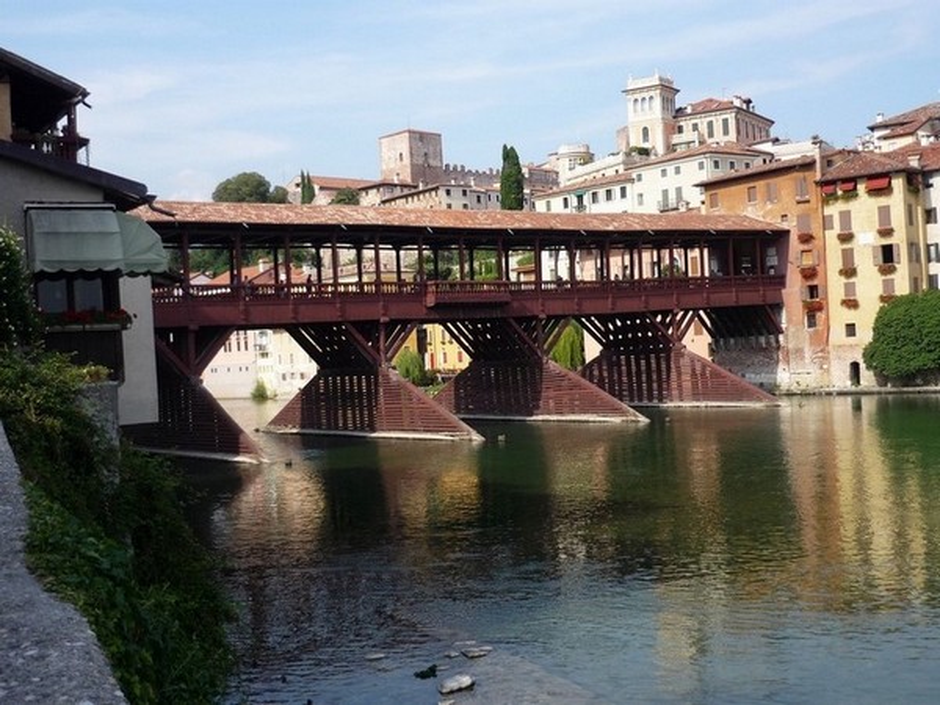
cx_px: 470
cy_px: 352
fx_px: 1195
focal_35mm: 44
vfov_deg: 32.9
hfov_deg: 42.9
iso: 100
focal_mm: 7.2
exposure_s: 1/640
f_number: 3
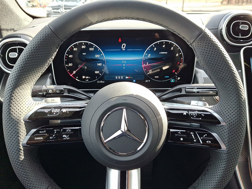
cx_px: 126
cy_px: 94
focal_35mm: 25
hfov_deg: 69.4
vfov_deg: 54.9
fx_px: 182
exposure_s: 1/120
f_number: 1.8
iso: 32
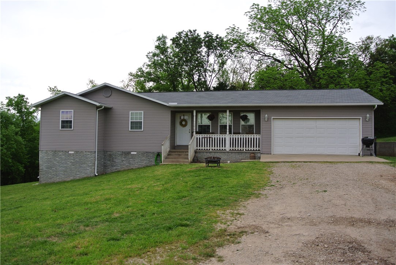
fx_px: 341
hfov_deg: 60.2
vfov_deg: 42.4
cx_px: 198
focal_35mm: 31
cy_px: 132
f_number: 3.8
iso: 100
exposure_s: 1/125
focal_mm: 11.8
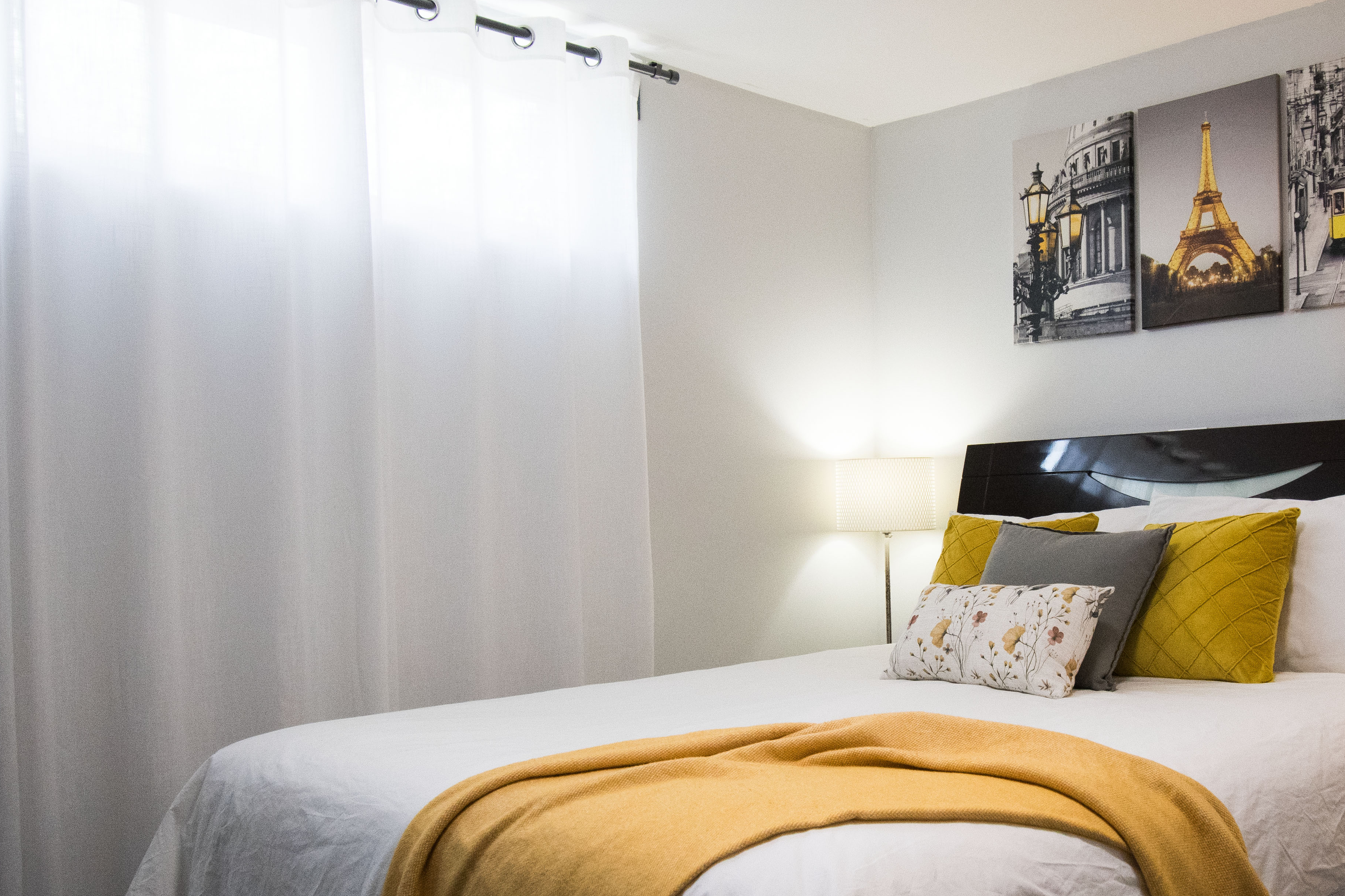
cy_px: 539
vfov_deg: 40.9
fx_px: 1195
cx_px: 899
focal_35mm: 32
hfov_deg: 57.4
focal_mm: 14
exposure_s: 1/160
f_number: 6.3
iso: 1600
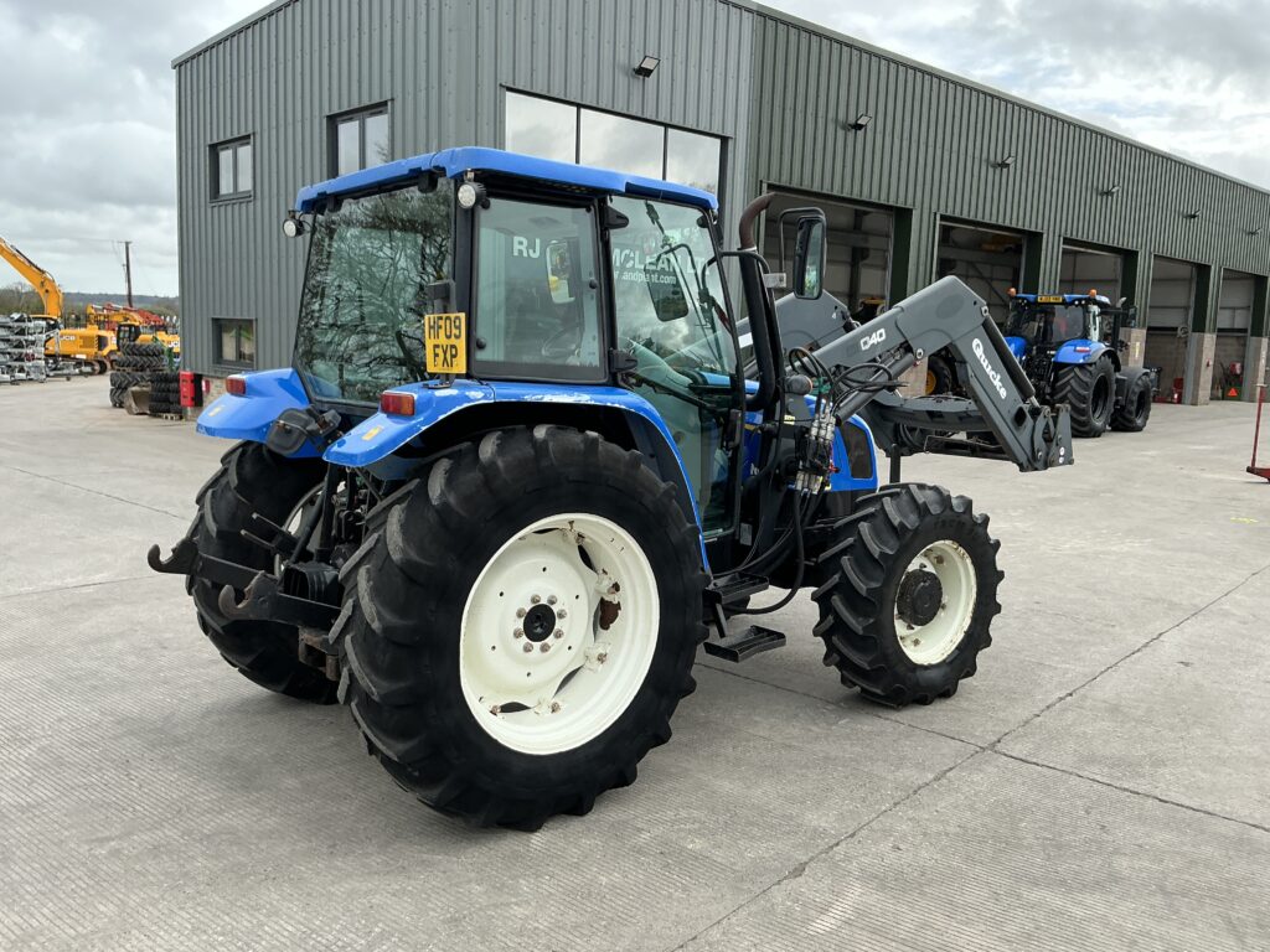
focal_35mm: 28
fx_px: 1027
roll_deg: -2.1
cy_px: 476
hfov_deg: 63.4
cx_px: 635
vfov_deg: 49.7
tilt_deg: -4.5
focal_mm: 3
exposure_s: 1/514
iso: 25
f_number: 1.8
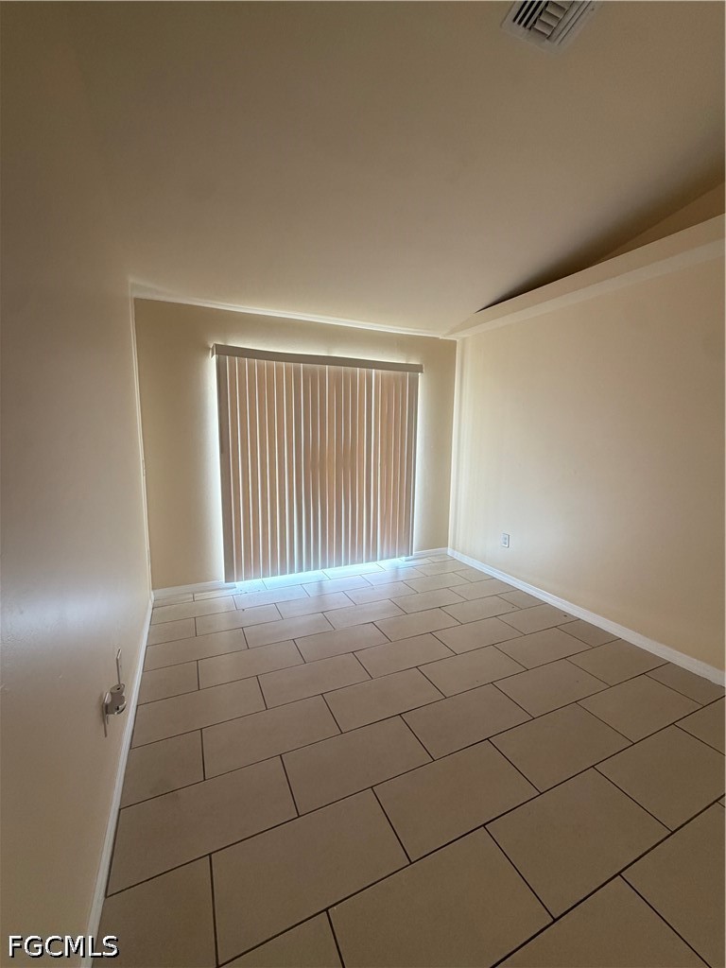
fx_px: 391
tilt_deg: -7.6
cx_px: 363
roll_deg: -0.5
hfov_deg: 85.7
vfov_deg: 102.1
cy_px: 484
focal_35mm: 14
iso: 320
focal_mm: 2.22
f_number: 2.2
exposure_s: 1/60
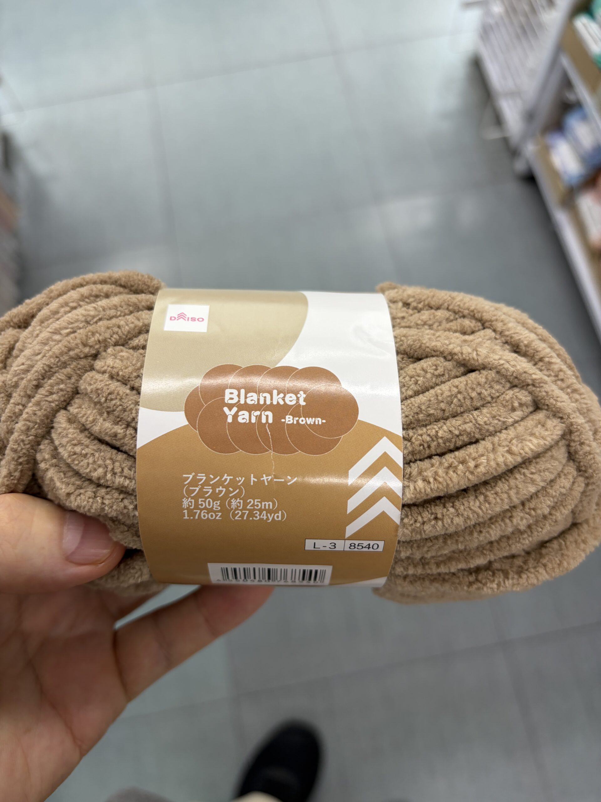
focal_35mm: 26
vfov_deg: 67.3
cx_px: 300
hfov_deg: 53.1
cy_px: 401
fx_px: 602
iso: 50
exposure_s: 1/120
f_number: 1.6
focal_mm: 5.96
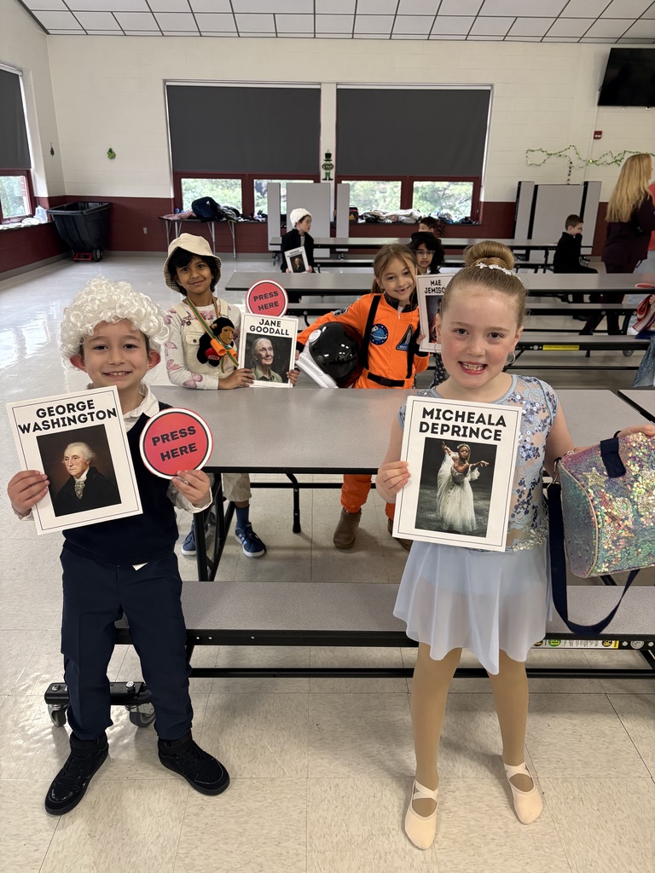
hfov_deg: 53.1
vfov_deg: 67.3
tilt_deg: -21.5
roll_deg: -0.8
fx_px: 656
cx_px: 328
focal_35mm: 26
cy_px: 436
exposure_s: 1/60
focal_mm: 5.96
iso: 250
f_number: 1.6
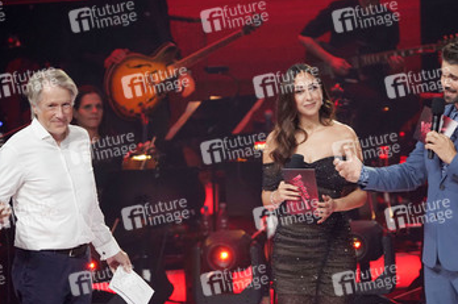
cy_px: 182
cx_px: 252
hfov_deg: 4.5
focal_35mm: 462
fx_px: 5869
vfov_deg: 3.0
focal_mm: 356
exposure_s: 1/125
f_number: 6.3
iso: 5000
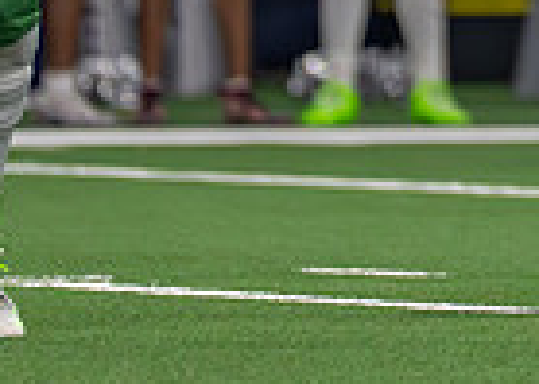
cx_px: 776
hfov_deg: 1.5
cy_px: -373
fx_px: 19927
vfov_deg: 1.1
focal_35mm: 1303
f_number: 2.8
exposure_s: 1/1600
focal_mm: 200
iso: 4000
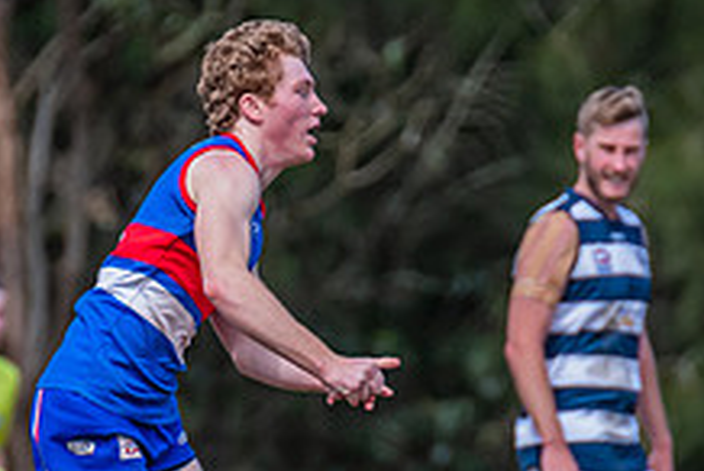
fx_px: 31017
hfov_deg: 1.3
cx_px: 327
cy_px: 440
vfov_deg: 0.9
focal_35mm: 1584
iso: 800
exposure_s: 1/2000
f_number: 5.6
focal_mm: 420
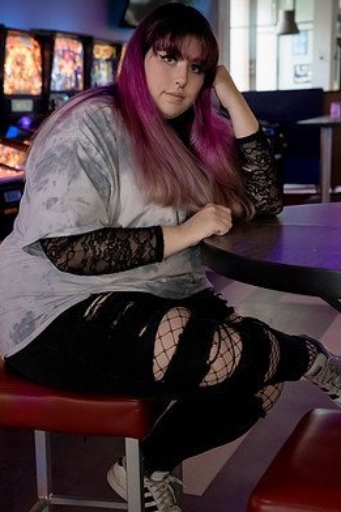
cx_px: 171
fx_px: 882
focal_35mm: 62
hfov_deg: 21.9
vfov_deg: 32.4
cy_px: 280
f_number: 5
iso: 12800
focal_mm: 54
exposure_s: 1/160
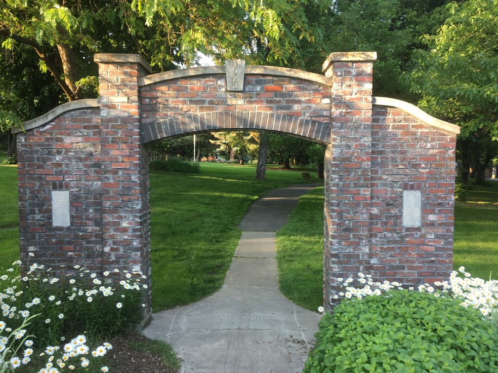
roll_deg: -0.2
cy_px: 186
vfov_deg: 48.2
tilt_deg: -2.7
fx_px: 417
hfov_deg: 61.7
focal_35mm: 29
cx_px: 249
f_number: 2.2
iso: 25
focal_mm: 4.15
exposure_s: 1/60
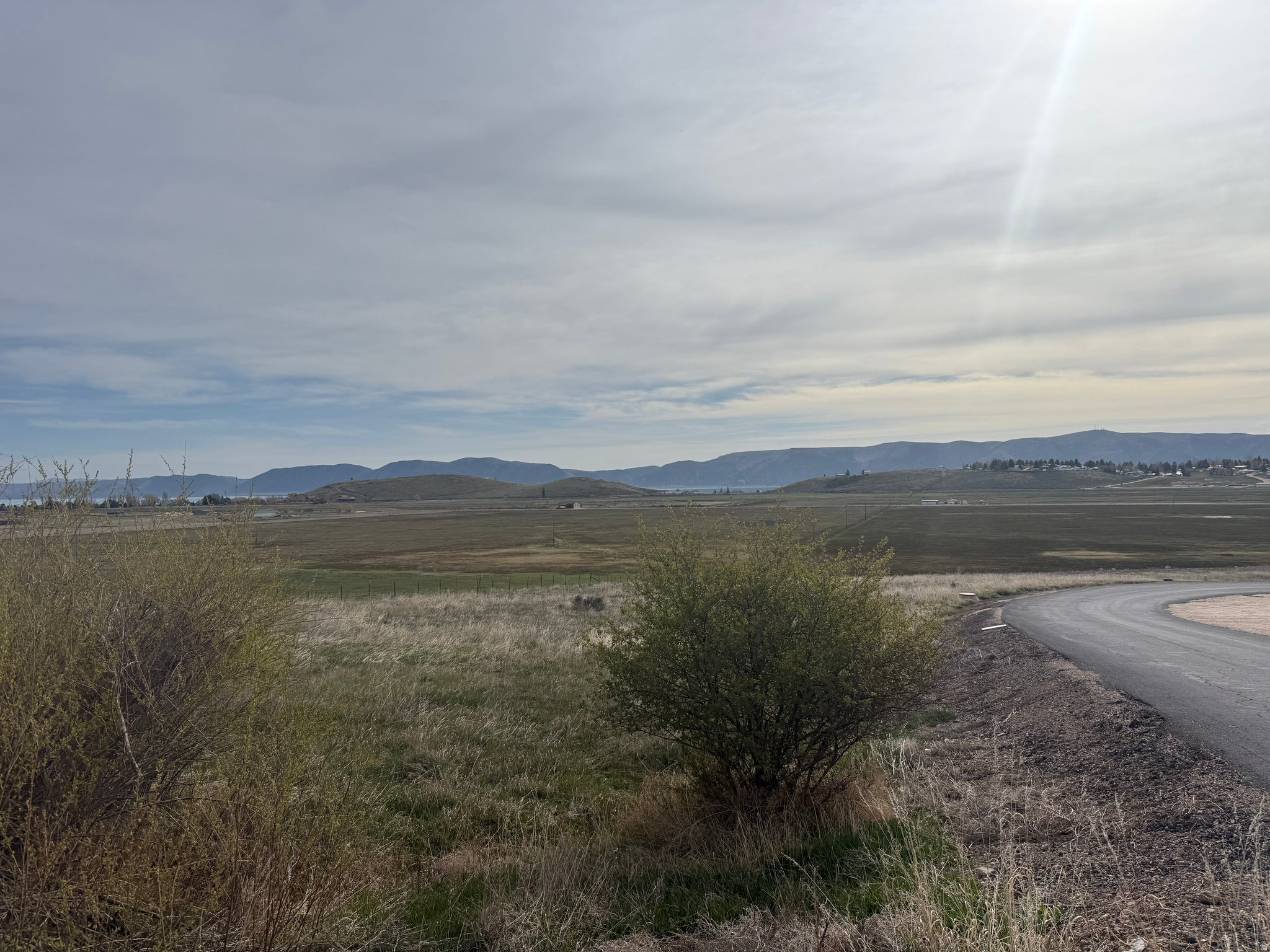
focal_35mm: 24
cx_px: 635
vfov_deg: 56.8
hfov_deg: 71.6
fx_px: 881
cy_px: 476
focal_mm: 6.76
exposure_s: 1/14286
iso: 64
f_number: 1.78
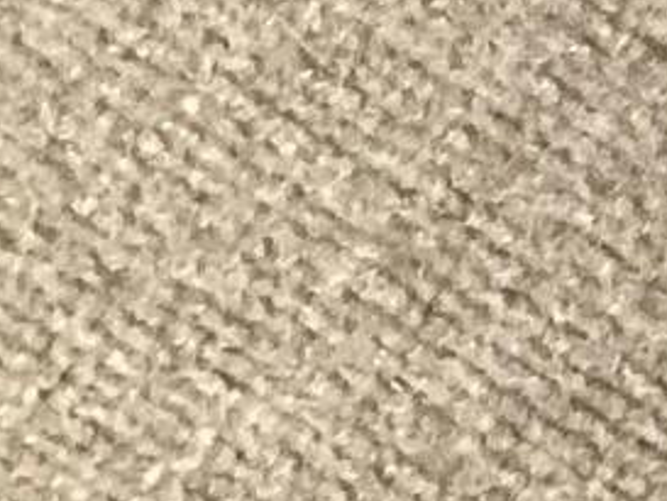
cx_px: 2170
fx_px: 4376
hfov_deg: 7.4
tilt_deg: -89.6
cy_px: -841
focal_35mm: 227
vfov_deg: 6.2
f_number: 2.4
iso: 500
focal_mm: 3.3
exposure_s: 1/30
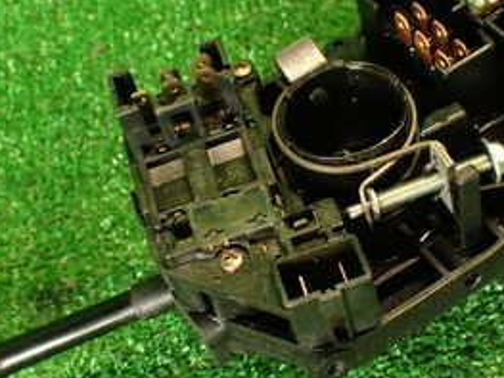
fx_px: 1062
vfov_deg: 20.1
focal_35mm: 73
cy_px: 215
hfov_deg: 26.7
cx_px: 243
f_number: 2.4
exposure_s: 1/30
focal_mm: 5.79
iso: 400
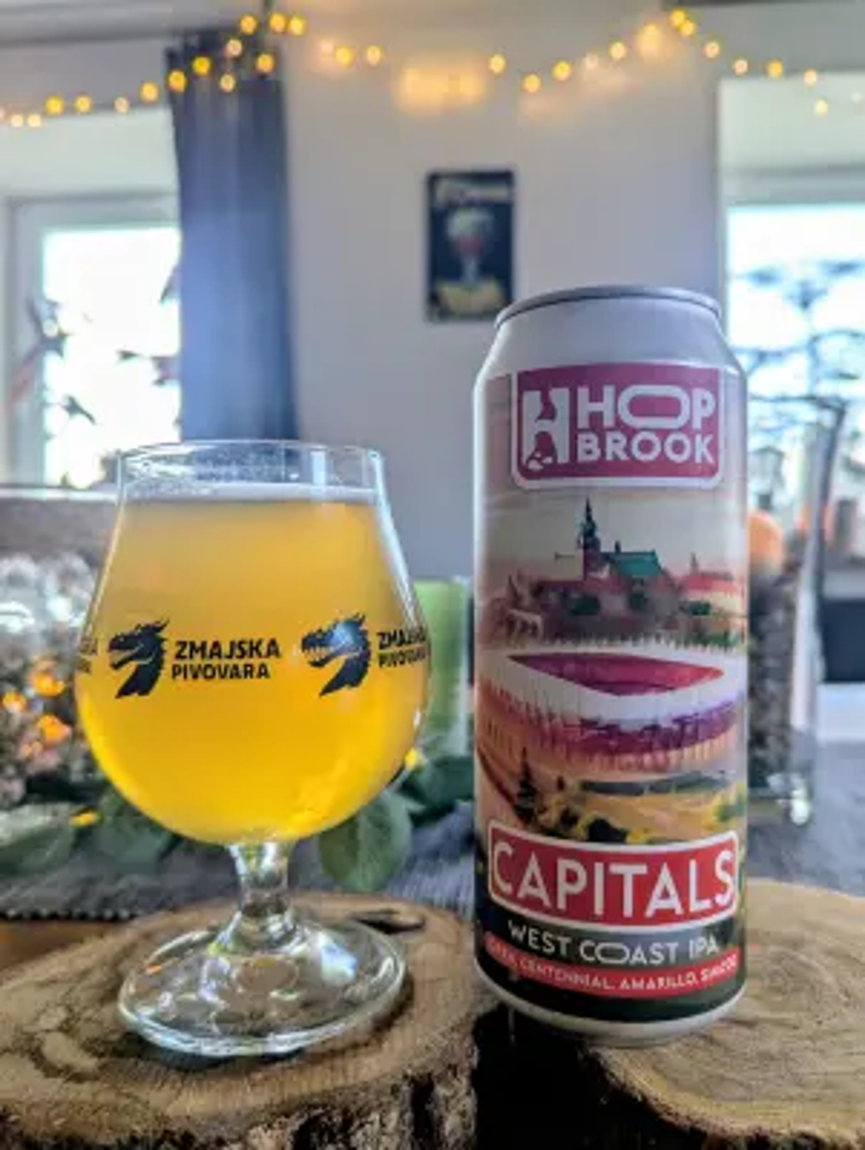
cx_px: 432
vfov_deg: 71.5
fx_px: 798
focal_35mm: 24
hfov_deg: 56.9
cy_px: 575
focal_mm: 6.81
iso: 37
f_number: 1.85
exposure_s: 1/51.6
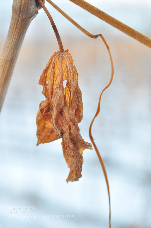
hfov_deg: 16.5
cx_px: 76
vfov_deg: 24.6
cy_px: 114
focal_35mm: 82
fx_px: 520
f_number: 7.1
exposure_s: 1/200
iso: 3200
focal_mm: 55
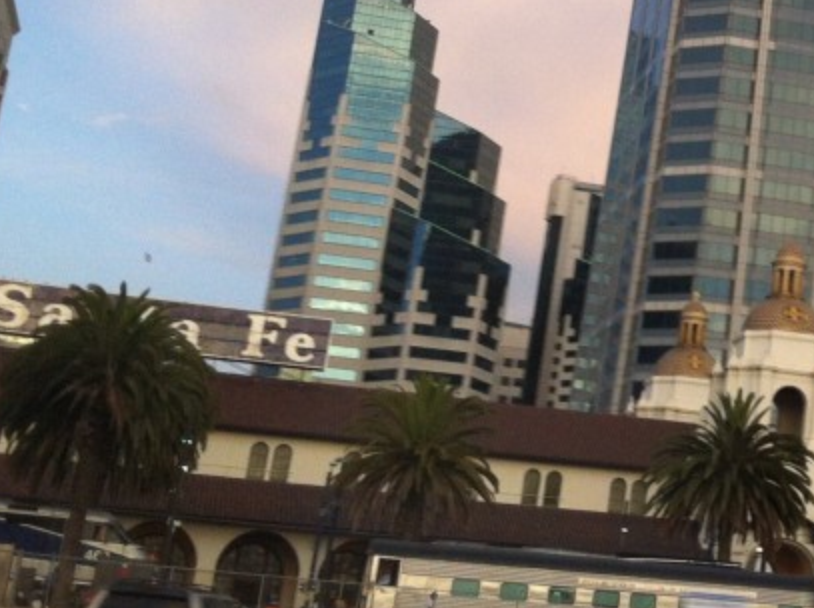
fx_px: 2066
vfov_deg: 16.3
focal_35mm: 88
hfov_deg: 21.3
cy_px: -27
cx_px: 874
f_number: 2.8
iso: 100
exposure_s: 1/60
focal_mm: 3.85
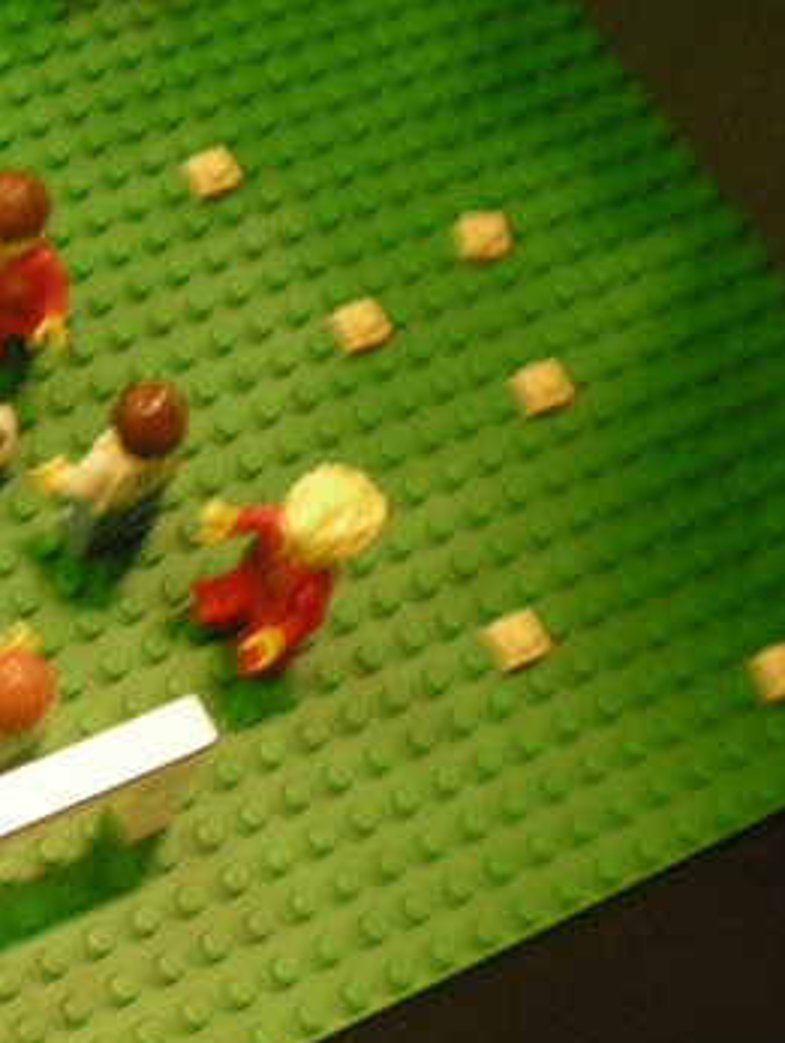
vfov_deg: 27.7
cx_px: -99
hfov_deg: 20.0
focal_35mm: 70
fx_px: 2113
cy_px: 454
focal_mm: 6.3
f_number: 3.1
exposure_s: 1/11.1
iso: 400
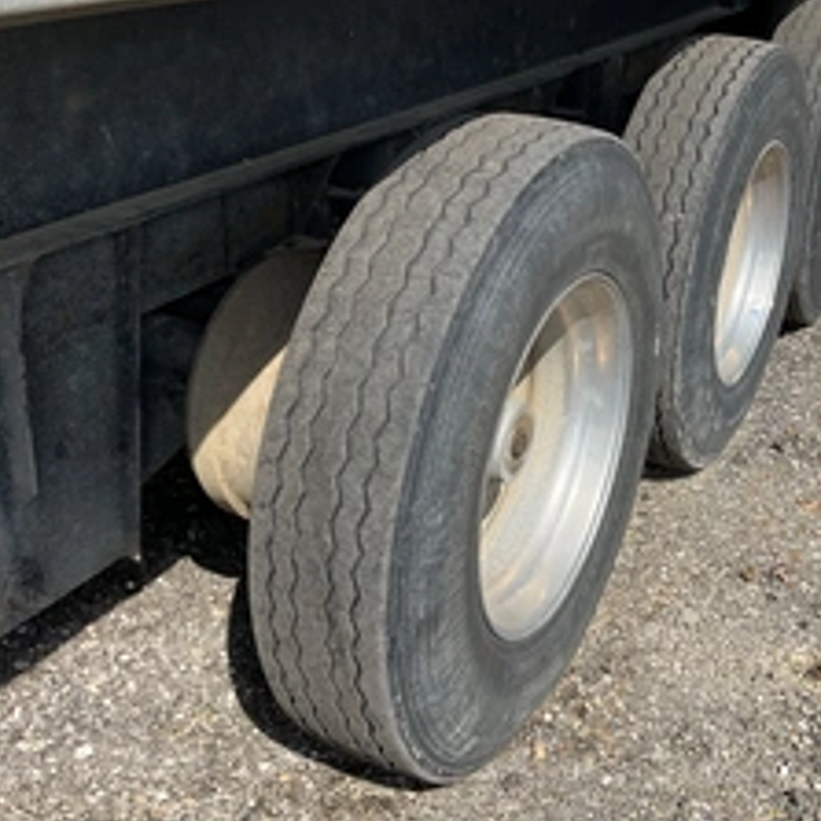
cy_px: 317
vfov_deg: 36.6
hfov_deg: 36.5
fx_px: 1234
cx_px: 538
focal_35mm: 46
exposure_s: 1/1279
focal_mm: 3
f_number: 1.8
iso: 25
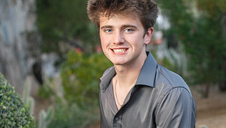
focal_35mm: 167
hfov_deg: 12.9
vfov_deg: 7.3
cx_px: 112
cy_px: 116
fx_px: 1001
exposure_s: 1/80
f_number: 4
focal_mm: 105
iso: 800
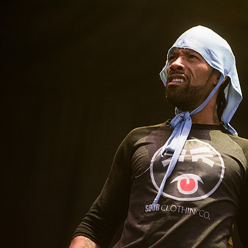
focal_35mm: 214
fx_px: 1735
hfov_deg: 8.2
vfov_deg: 8.2
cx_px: 165
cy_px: 121
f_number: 4
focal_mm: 160
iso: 1600
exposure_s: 1/320
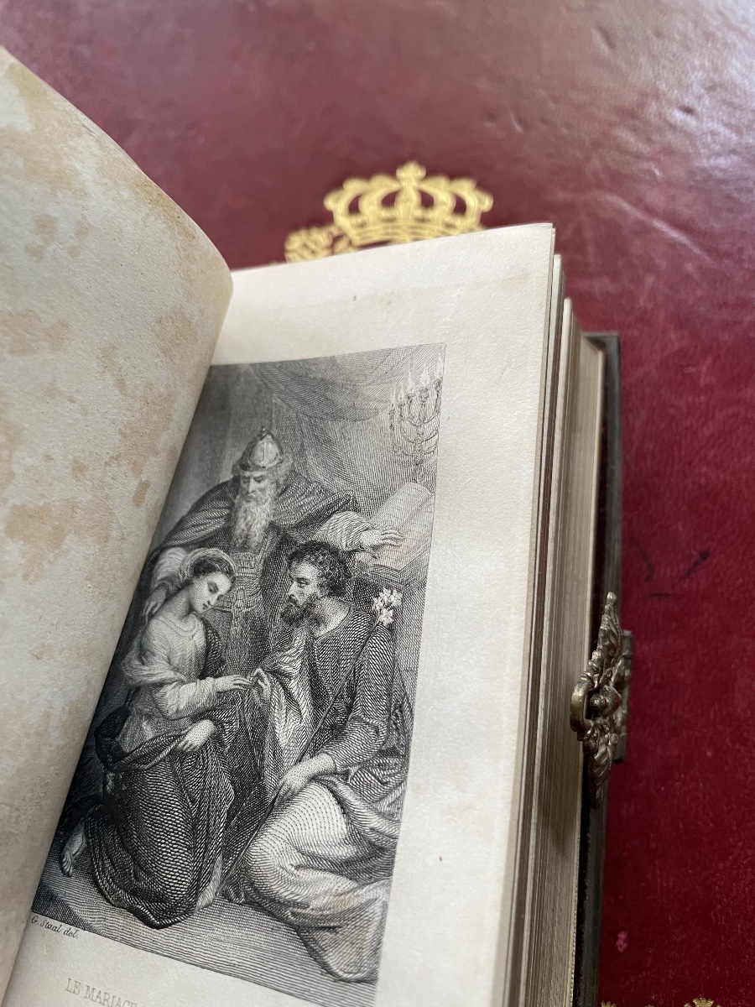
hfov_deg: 53.1
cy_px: 504
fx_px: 756
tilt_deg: -73.9
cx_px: 378
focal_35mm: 26
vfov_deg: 67.3
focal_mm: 4.2
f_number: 1.6
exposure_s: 1/91
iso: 125
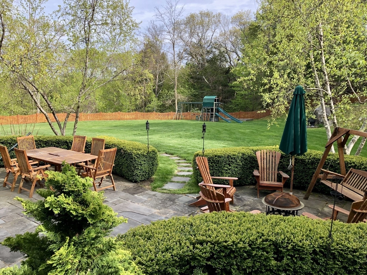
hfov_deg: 63.4
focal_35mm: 28
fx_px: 297
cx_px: 184
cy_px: 138
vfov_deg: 49.7
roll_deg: +0.8
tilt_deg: -9.4
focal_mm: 3.99
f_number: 1.8
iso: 20
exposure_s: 1/432
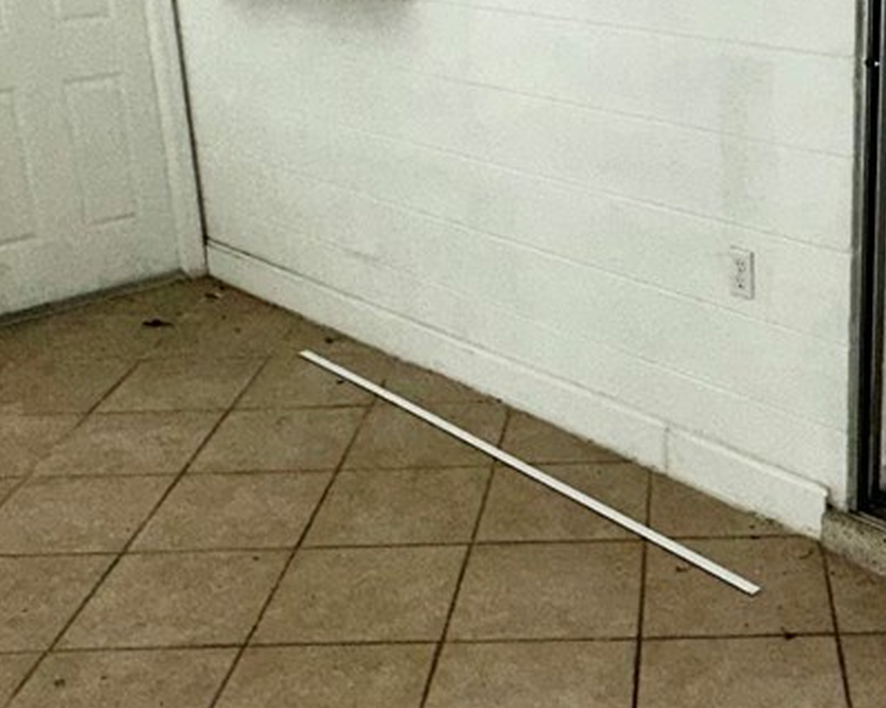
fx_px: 1442
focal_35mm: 55
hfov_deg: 33.3
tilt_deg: -19.2
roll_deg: +1.0
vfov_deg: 27.5
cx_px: 695
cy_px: 287
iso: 40
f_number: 2.2
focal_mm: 2.22
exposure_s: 1/122
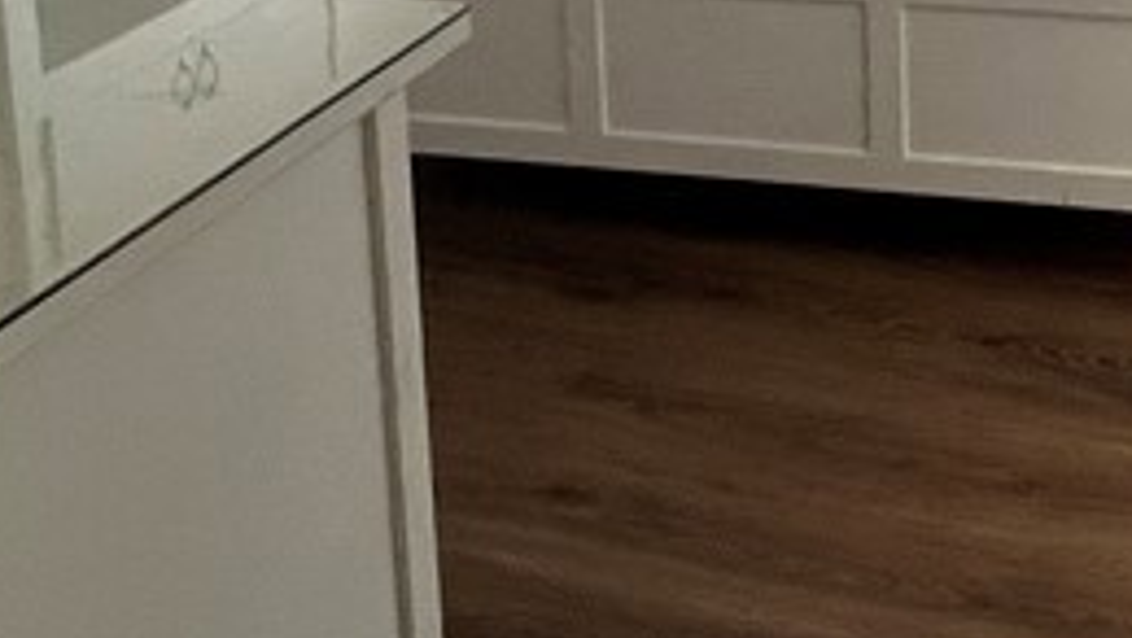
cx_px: 913
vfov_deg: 18.7
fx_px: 1682
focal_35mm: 56
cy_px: -354
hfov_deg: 35.9
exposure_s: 1/81
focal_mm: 1.57
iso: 250
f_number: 1.8
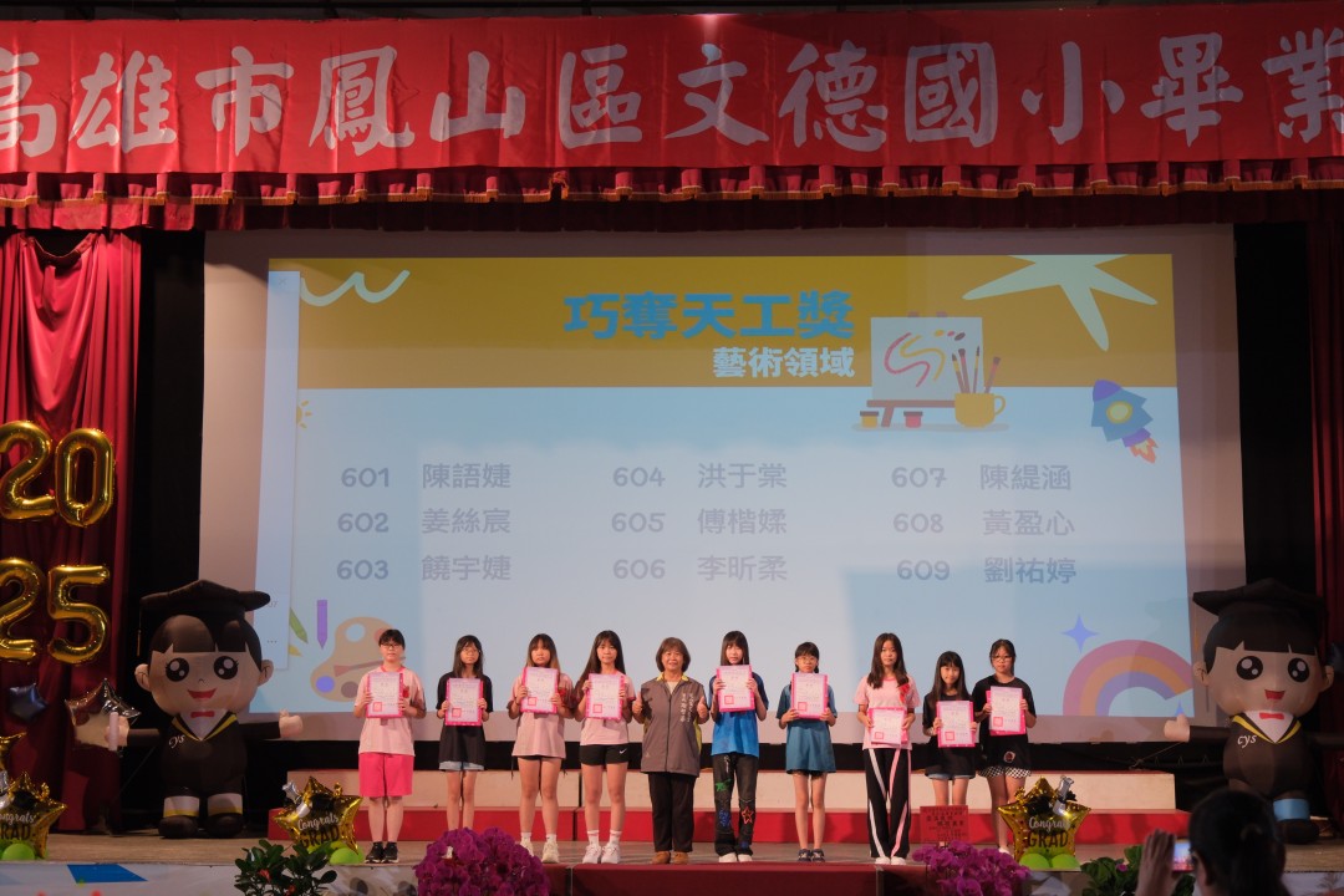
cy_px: 448
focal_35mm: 47
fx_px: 1755
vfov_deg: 28.6
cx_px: 672
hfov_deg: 41.9
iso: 800
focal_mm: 31.1
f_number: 2.8
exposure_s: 1/60
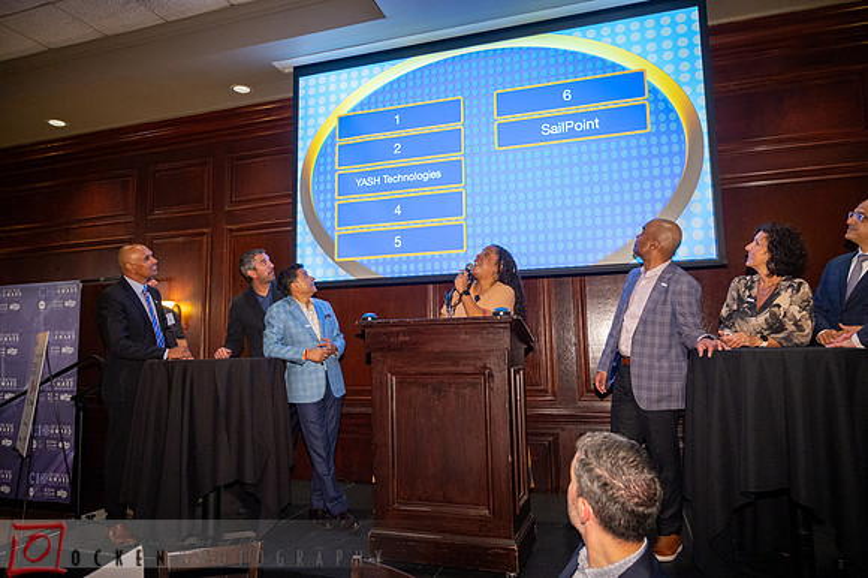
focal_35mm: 24
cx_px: 434
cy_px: 289
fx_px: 578
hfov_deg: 73.8
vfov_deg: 53.1
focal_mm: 24
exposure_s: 1/80
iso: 2500
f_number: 4
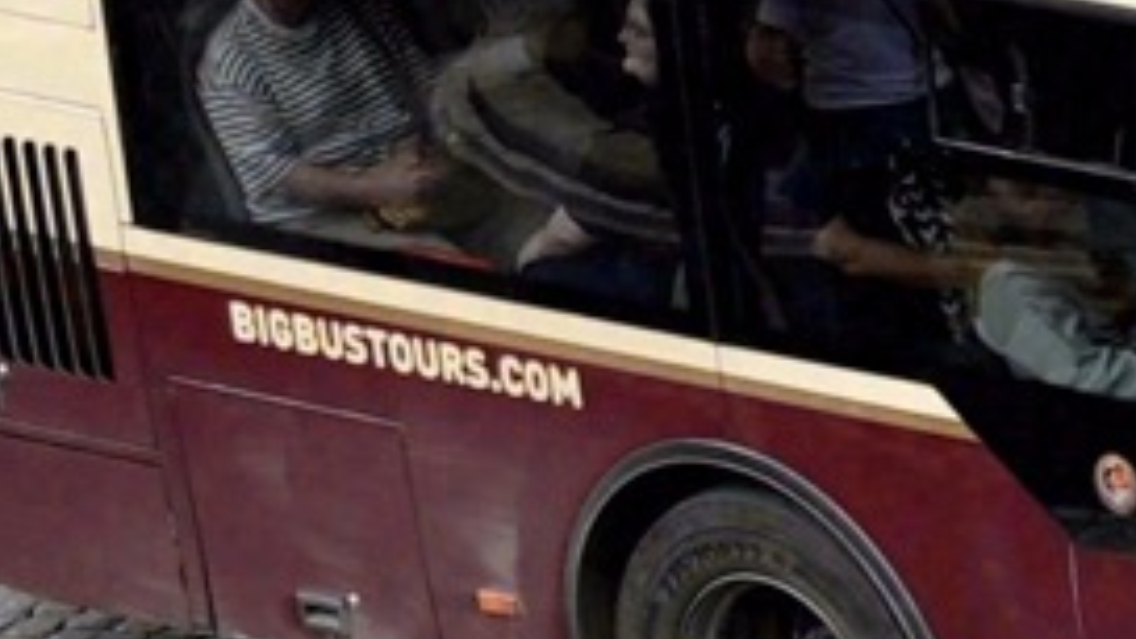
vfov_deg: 3.7
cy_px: -33
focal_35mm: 324
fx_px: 9760
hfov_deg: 6.5
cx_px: 1950
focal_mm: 70
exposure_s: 1/640
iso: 100
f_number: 4
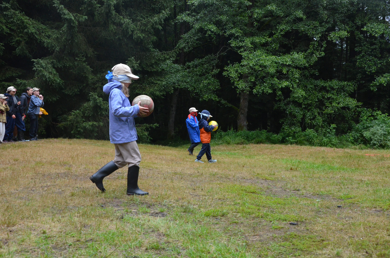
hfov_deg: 46.5
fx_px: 454
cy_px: 129
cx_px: 195
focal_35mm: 42
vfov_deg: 31.8
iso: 2000
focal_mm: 28
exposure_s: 1/500
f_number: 8
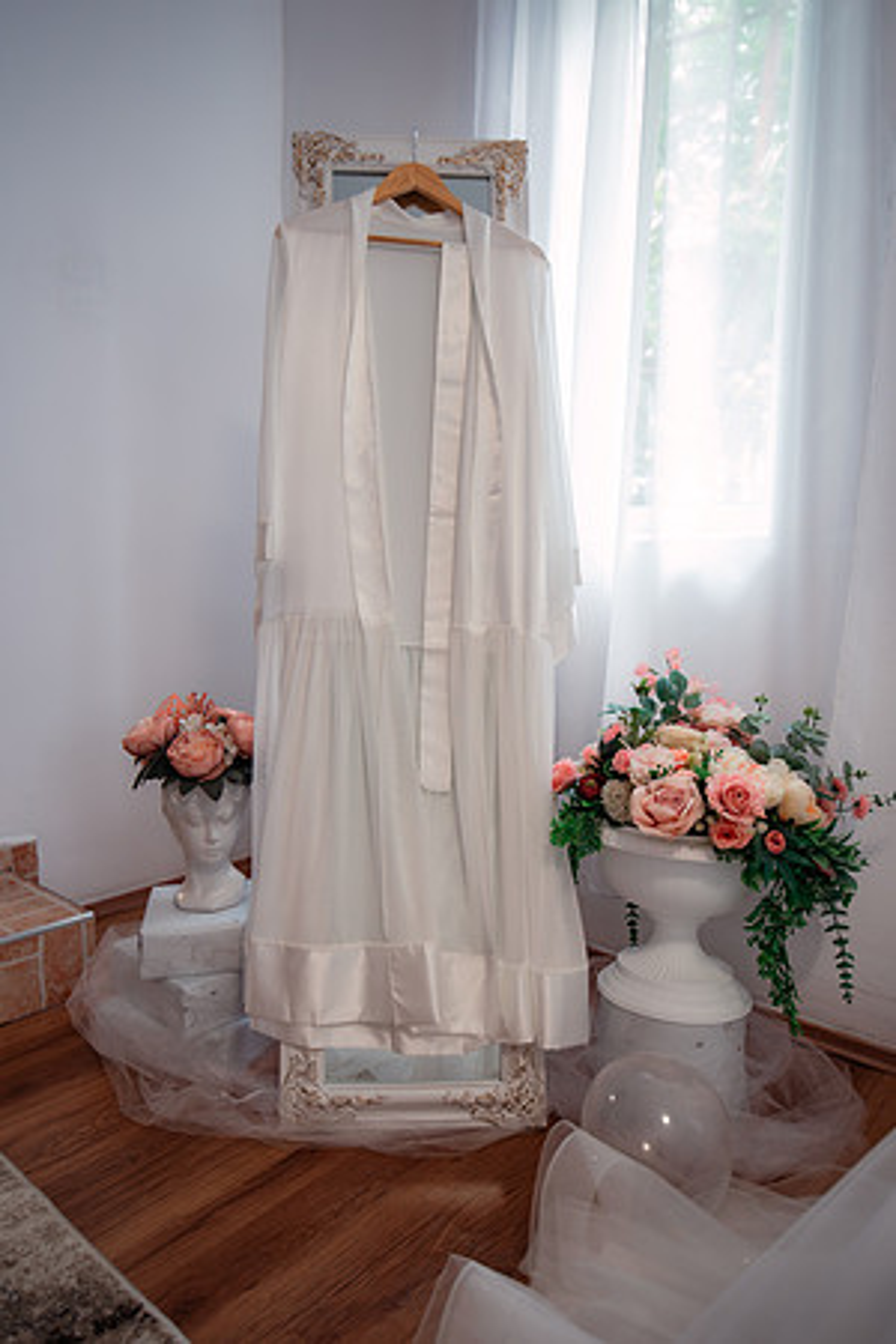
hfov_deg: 53.1
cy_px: 672
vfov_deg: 73.7
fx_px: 896
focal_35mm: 24
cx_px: 448
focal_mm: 24
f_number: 2.8
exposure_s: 1/160
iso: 1250
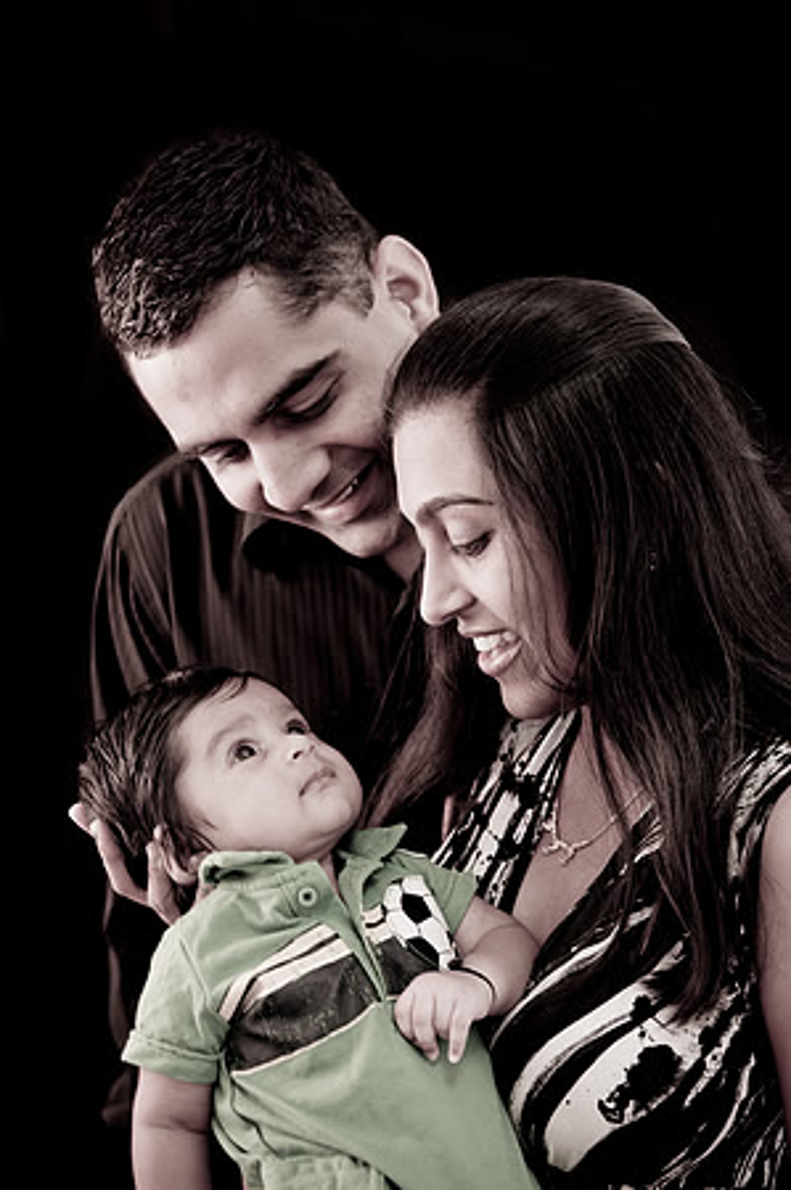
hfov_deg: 28.0
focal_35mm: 48
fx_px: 1586
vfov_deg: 41.2
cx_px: 396
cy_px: 595
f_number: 2.8
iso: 100
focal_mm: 32
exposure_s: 1/60
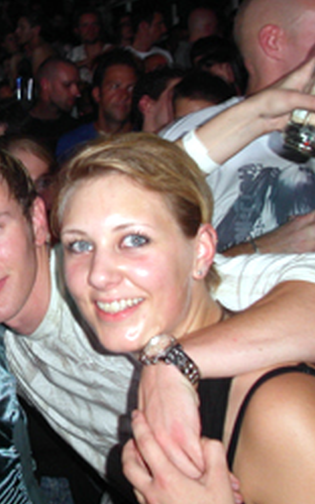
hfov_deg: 19.1
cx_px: -37
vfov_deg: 31.5
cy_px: 206
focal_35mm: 65
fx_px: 894
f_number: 2.8
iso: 100
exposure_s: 1/30
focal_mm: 7.8
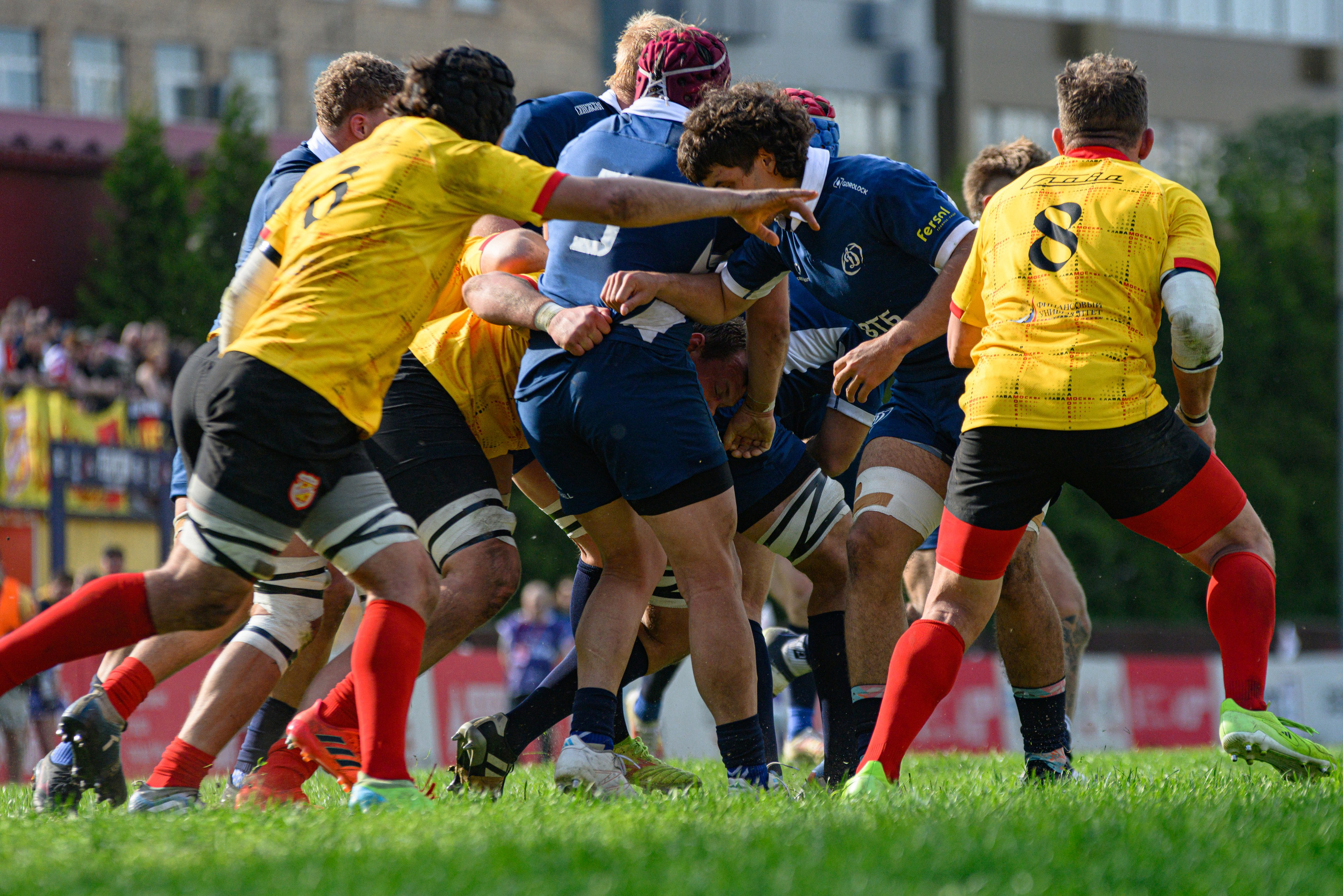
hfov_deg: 7.6
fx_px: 10120
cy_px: 464
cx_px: 687
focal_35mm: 271
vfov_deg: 5.1
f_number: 3.5
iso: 500
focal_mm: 175
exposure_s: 1/3200
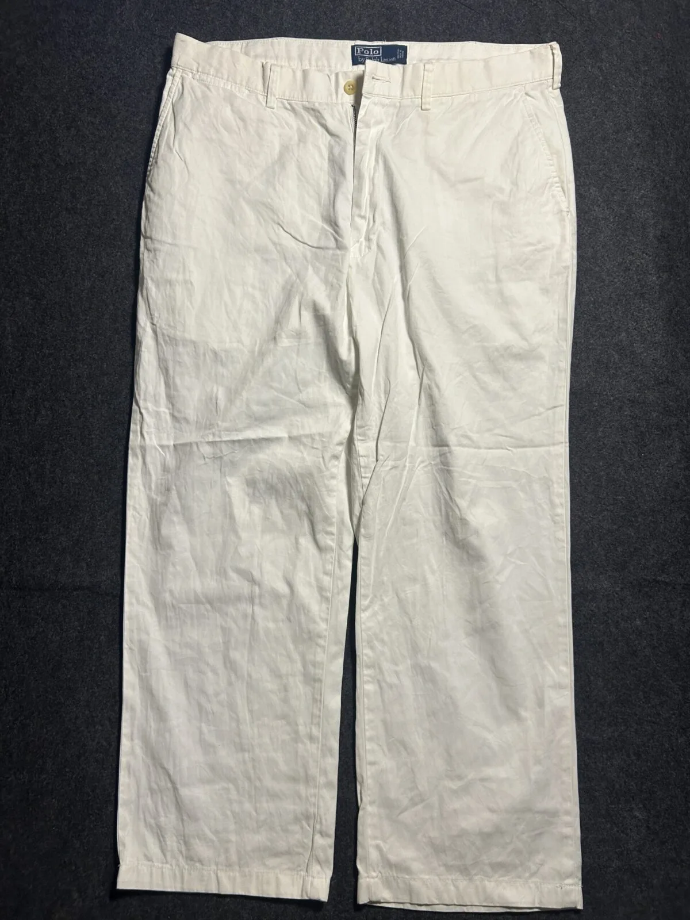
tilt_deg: -57.2
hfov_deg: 53.1
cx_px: 345
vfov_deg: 67.3
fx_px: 691
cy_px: 460
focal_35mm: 26
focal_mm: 5.7
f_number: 1.5
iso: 100
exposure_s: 1/100
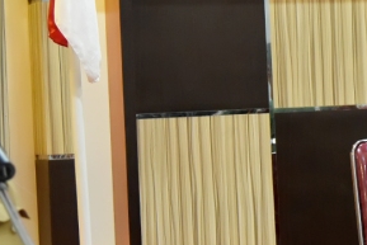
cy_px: 83
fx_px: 1734
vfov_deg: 8.1
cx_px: 397
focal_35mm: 170
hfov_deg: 11.9
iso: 5000
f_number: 4.5
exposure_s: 1/80
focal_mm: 48
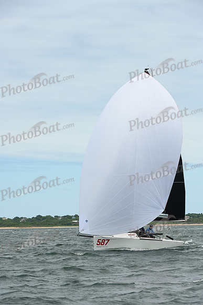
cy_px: 152
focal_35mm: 145
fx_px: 1226
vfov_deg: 14.2
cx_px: 102
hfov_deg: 9.5
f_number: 8
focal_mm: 145
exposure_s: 1/1000
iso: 320
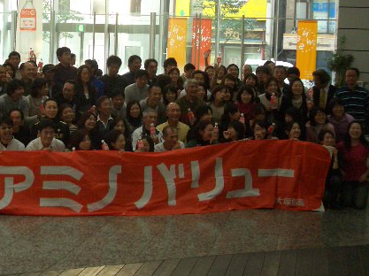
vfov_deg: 23.1
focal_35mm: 63
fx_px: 671
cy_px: 81
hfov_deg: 30.2
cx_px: 91
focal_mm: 6.8
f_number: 2.8
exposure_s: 1/125
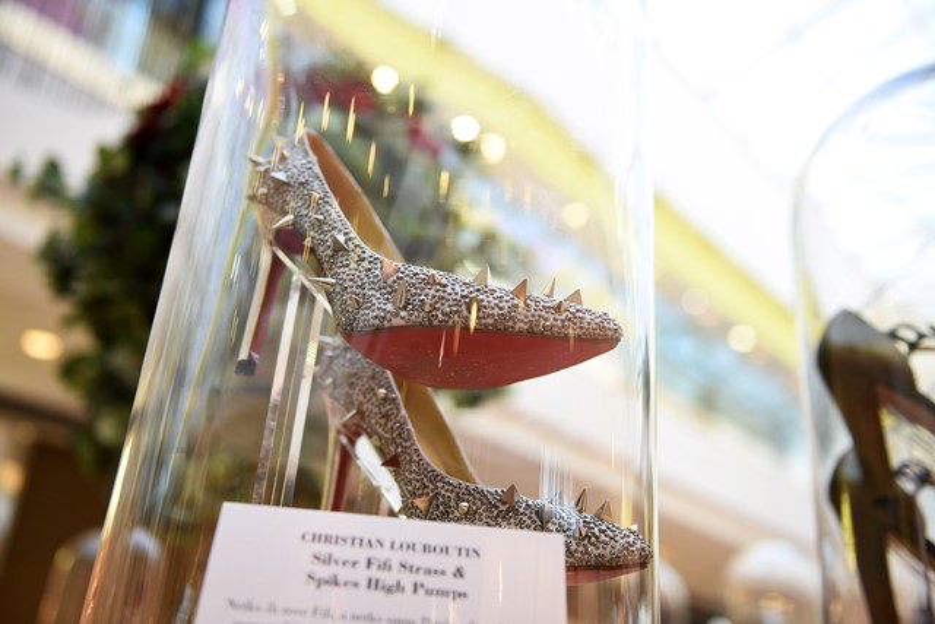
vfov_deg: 35.1
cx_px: 468
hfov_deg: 50.7
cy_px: 312
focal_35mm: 38
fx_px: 987
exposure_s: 1/160
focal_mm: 38
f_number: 2.8
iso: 640
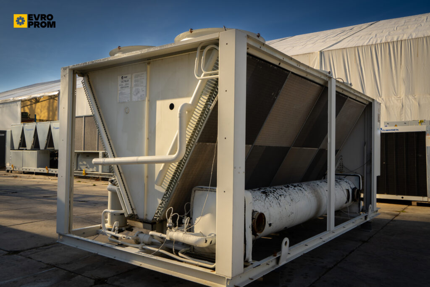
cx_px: 215
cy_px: 144
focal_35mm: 29
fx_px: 346
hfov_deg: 63.7
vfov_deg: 45.0
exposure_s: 1/50
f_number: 13
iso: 100
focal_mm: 29
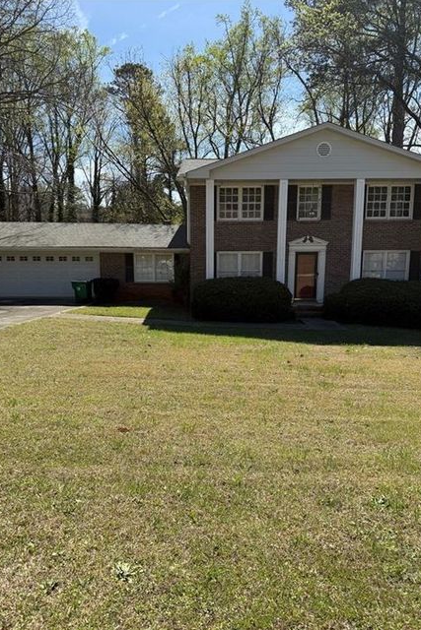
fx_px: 456
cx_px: 208
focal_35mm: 26
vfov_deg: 69.4
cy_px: 326
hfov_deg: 49.6
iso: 80
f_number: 1.78
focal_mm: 6.76
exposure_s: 1/3425
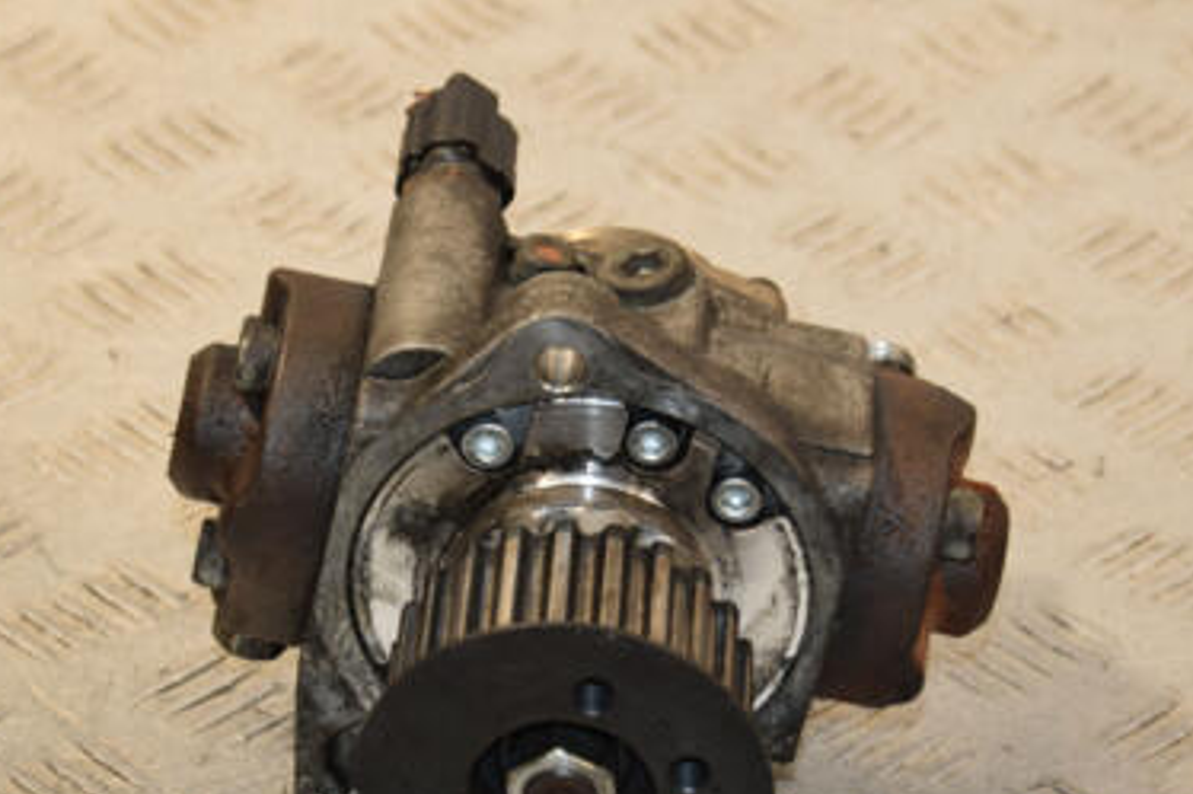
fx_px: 5267
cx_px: 606
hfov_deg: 12.9
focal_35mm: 159
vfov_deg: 8.6
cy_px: 430
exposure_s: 1/200
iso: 800
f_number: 6.3
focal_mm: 66
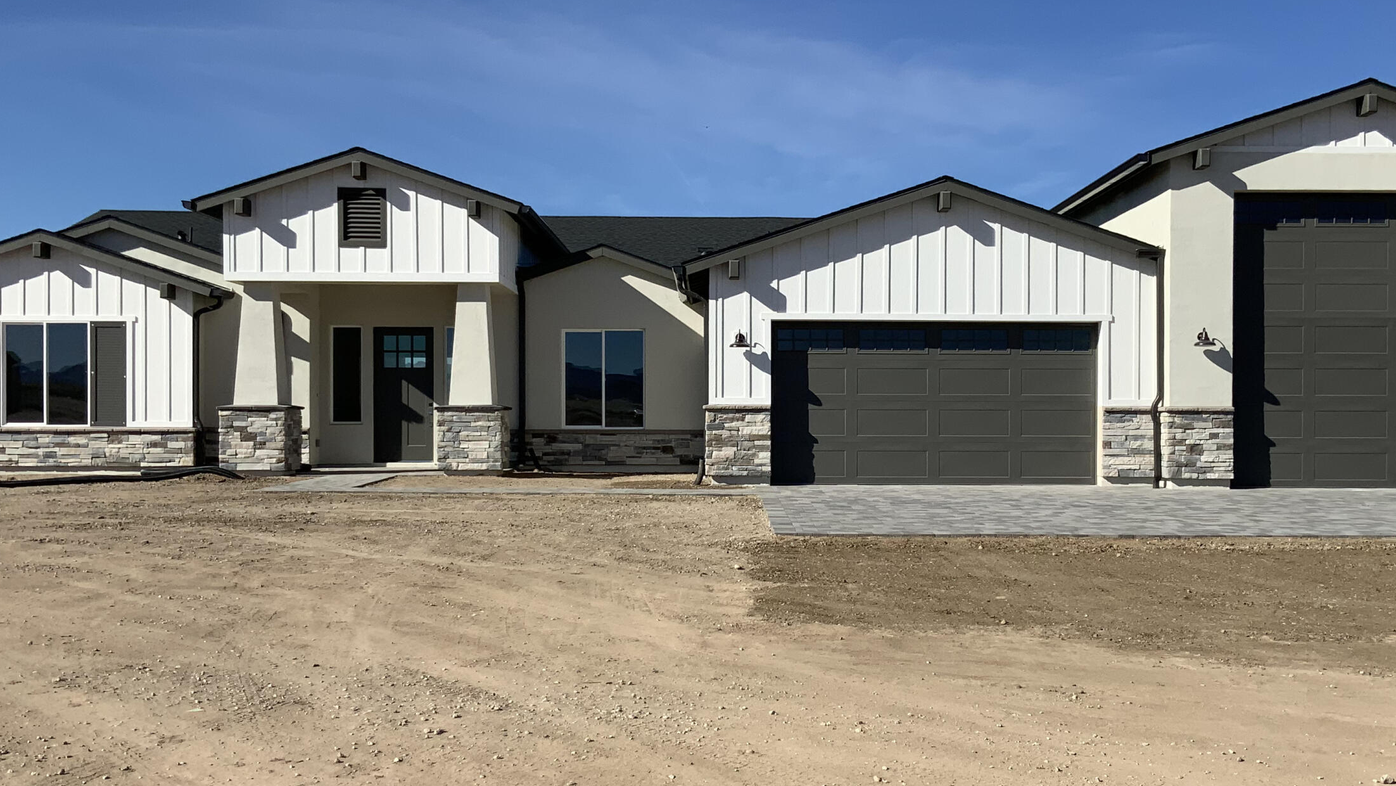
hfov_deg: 47.3
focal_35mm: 43
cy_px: 420
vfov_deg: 27.7
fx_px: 1592
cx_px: 778
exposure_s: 1/3322
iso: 20
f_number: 1.8
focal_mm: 3
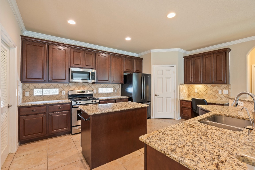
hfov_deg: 96.8
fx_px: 113
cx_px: 128
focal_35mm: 16
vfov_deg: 73.7
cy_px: 85
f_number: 6.3
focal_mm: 16
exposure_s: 1.3
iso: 100
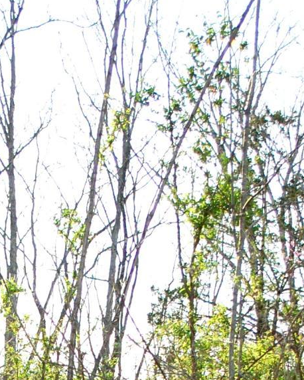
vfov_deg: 15.4
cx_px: 57
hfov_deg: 13.0
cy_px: 520
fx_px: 1326
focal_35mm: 118
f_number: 4.2
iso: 400
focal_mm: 24
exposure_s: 1/500
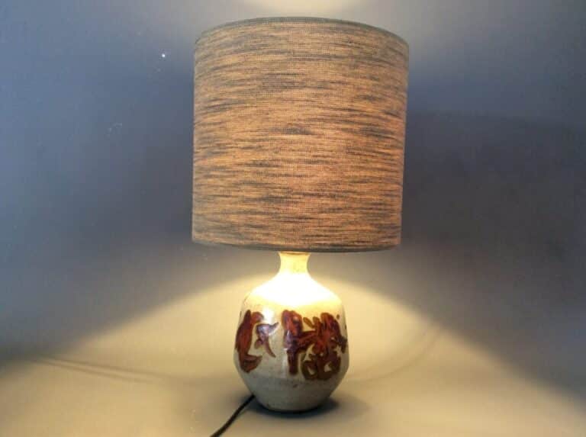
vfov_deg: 44.0
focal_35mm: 32
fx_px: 541
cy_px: 218
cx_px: 293
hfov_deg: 56.9
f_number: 2.4
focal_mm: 3.3
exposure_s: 1/25
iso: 100
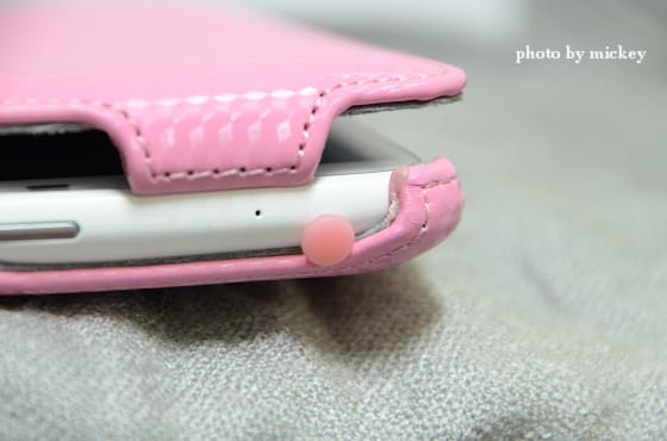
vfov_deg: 3.4
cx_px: 334
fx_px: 7483
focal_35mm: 405
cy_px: 220
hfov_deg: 5.1
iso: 2000
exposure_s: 1/15
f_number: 6.3
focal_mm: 270
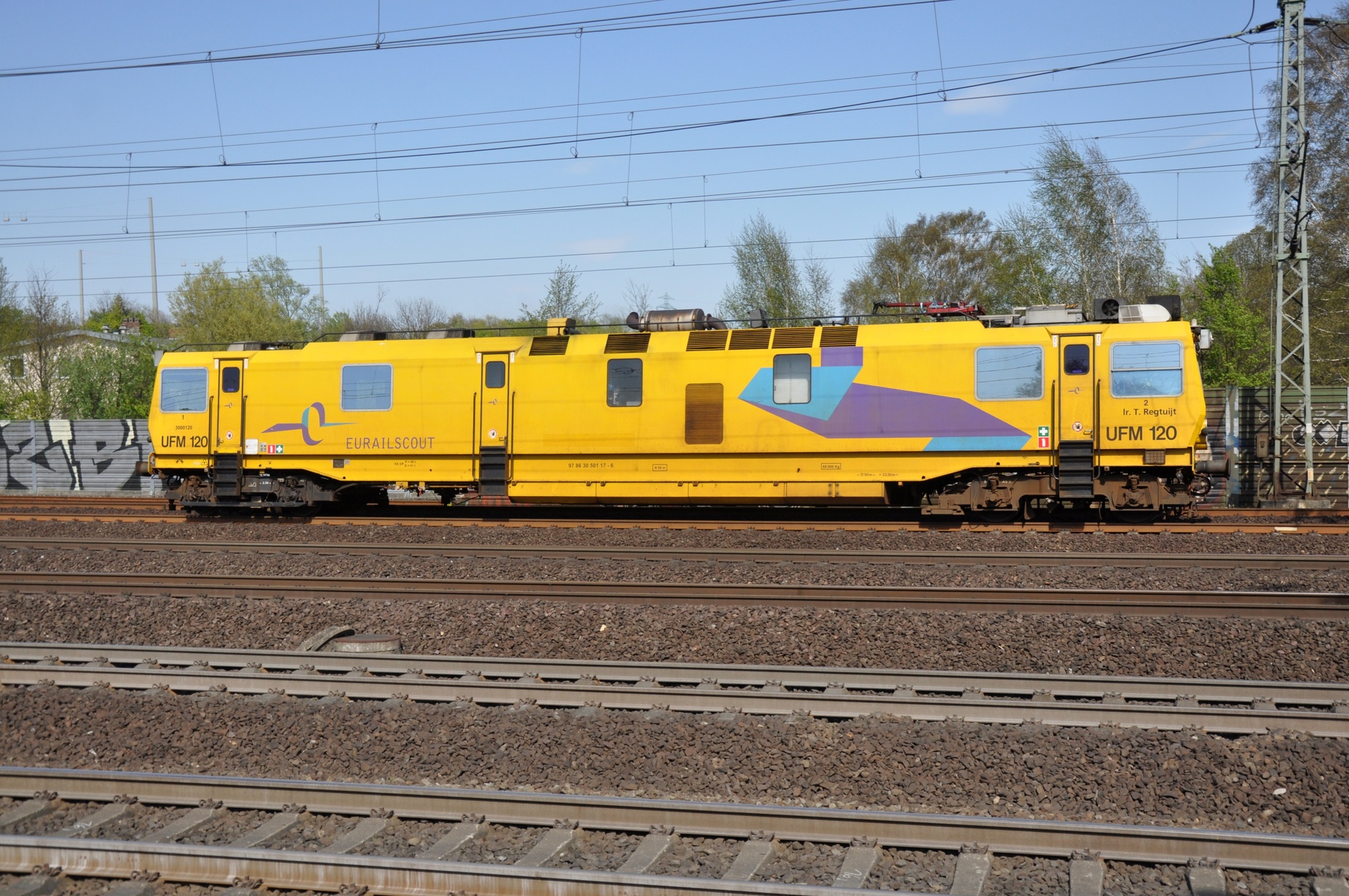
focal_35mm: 39
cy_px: 448
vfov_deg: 34.1
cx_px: 674
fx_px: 1460
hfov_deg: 49.6
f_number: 5.6
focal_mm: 26
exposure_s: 1/1500
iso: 400
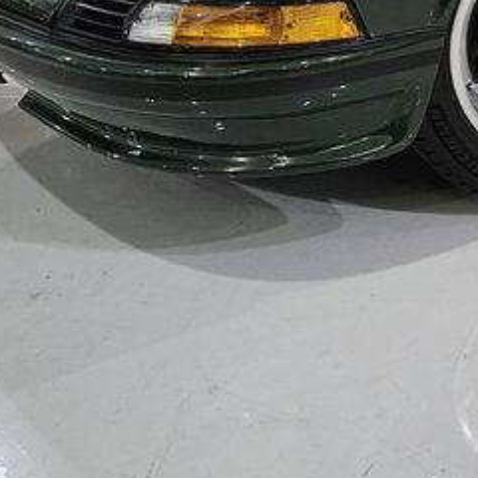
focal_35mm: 65
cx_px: 530
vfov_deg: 24.2
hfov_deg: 24.6
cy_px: -84
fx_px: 1015
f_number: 1.8
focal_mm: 5.4
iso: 800
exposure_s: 1/120
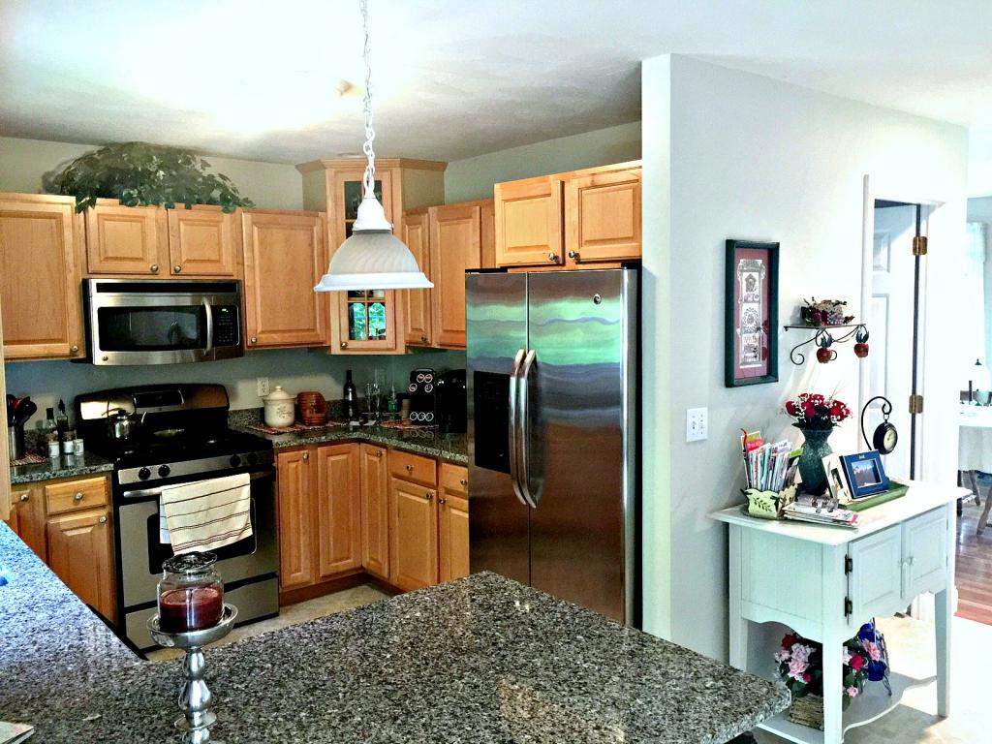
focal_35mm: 29
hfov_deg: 61.7
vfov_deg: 48.2
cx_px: 496
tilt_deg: -4.3
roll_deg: -0.4
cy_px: 372
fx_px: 831
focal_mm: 4.15
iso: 125
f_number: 2.2
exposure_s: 1/15
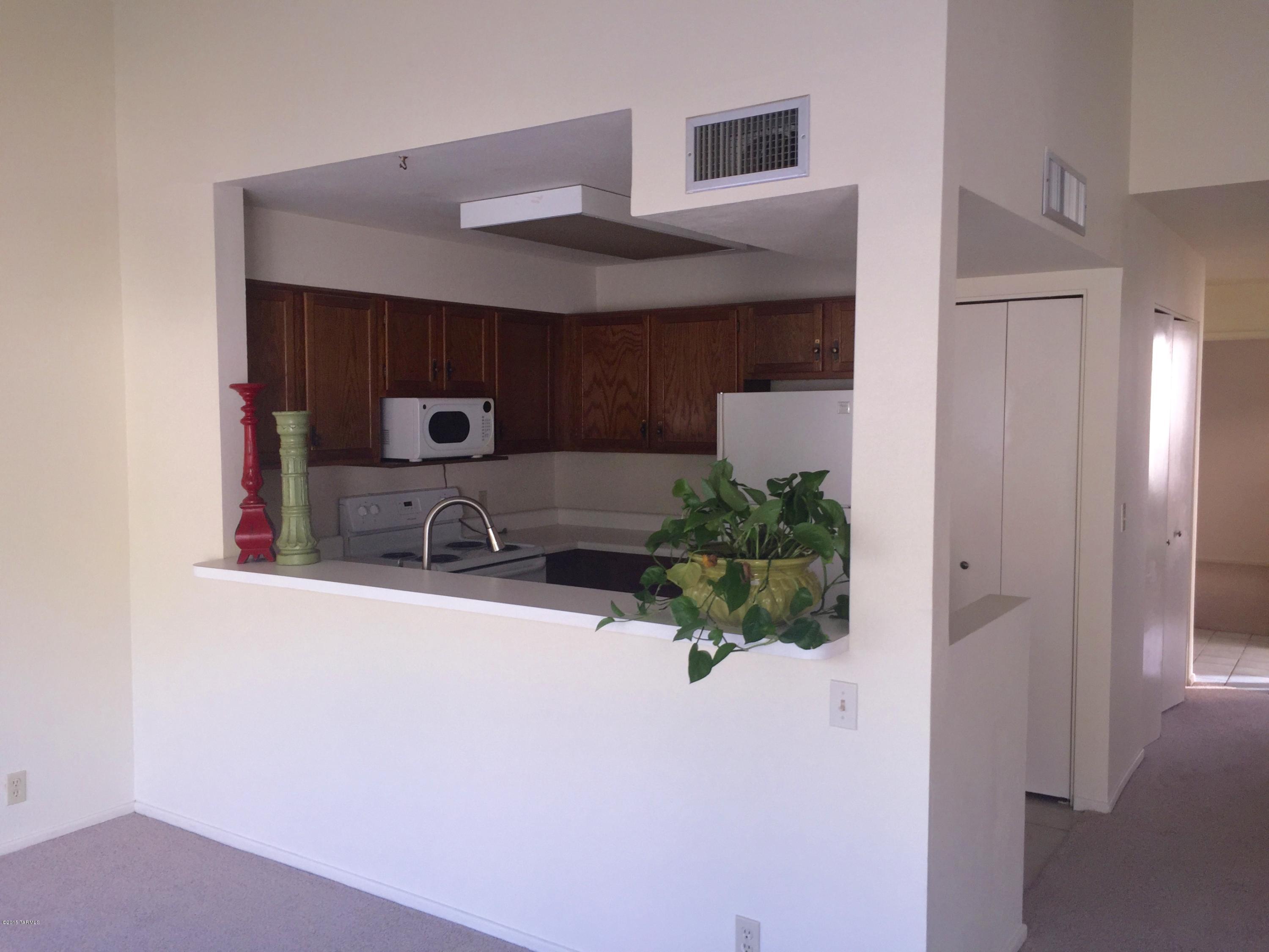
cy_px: 476
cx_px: 634
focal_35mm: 29
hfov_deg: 61.7
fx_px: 1063
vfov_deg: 48.2
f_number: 2.2
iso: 32
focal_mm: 4.15
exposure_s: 1/156
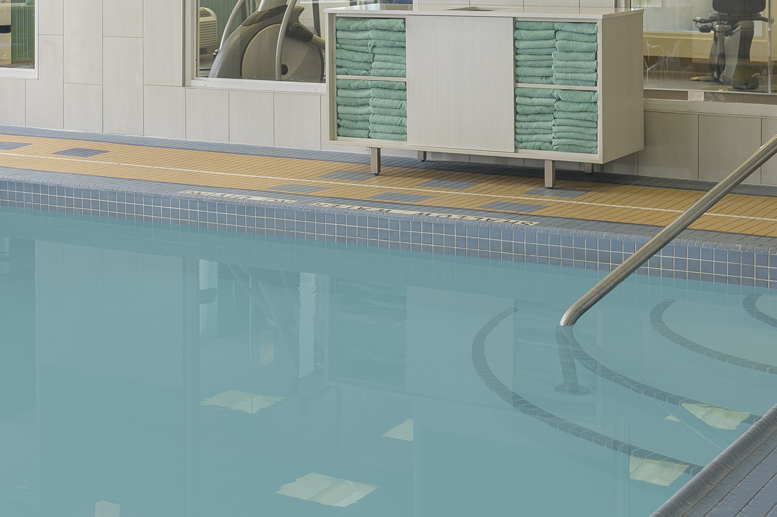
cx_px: 153
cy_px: 115
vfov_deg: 17.3
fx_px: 1682
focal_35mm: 78
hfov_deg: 25.5
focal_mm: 34
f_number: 5.6
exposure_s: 1/30
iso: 200
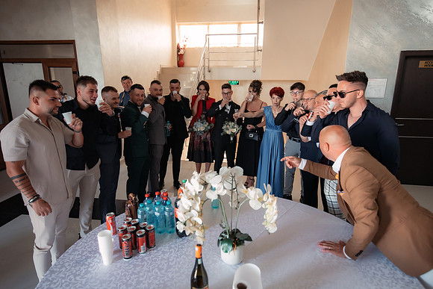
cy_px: 144
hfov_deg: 78.6
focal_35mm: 22
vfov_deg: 57.3
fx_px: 265
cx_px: 216
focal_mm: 22
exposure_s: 1/250
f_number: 2.8
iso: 1600
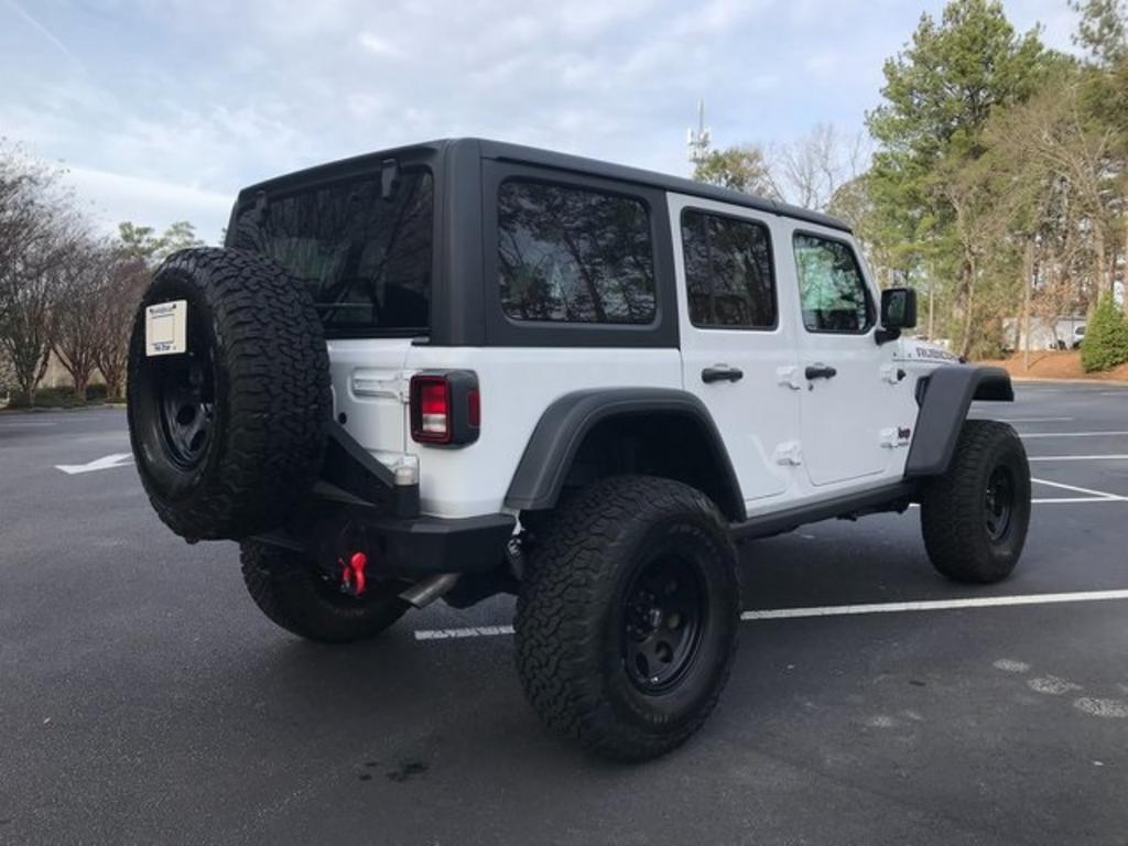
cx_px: 564
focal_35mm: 28
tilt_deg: -2.3
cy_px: 423
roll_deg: -1.5
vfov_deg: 49.7
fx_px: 912
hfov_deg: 63.4
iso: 20
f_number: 1.8
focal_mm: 3.99
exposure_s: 1/1168
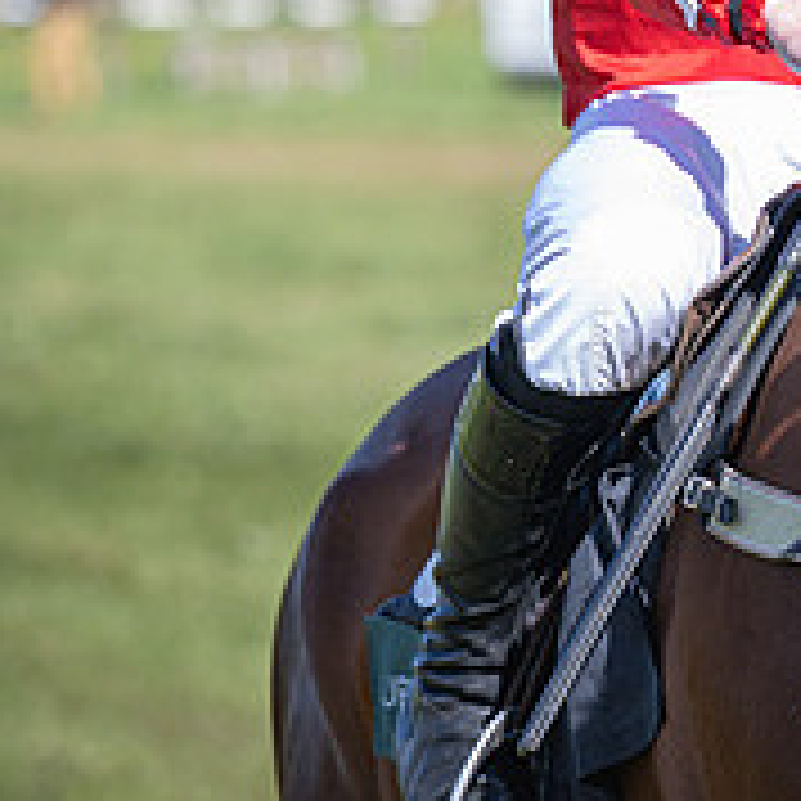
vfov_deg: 3.3
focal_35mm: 537
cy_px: -252
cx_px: 1448
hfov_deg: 3.2
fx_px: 14058
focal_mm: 135
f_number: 4
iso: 400
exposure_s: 1/1600
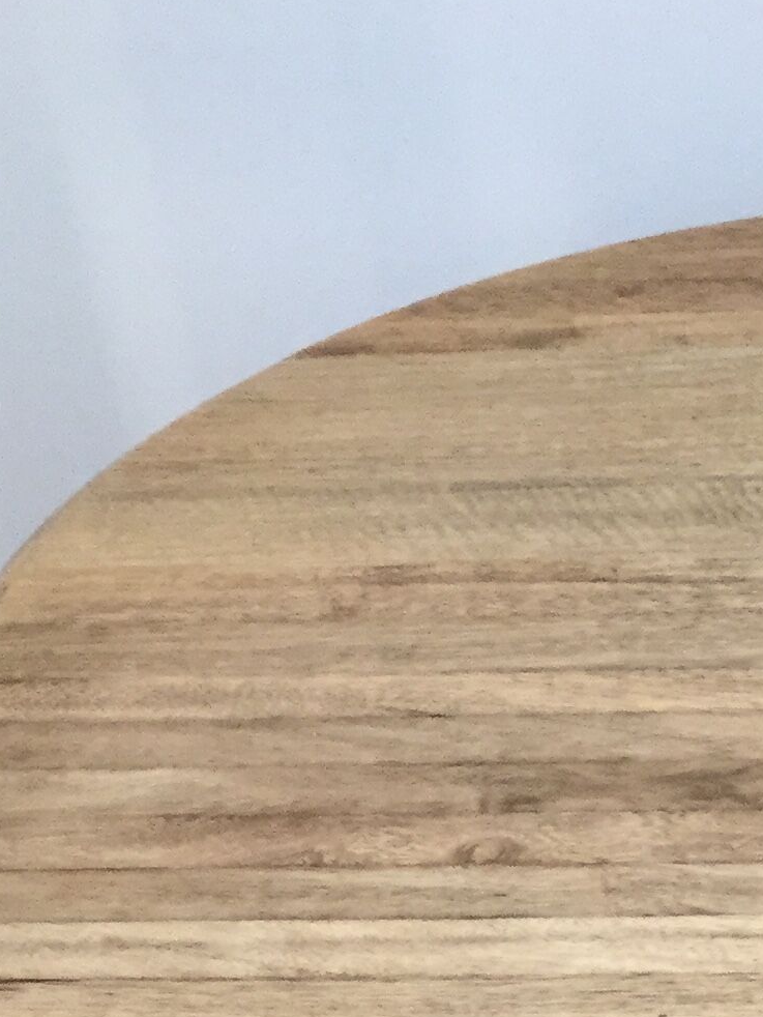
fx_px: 3026
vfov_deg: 17.4
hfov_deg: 14.0
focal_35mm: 103
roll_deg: +4.5
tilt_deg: -42.3
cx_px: 898
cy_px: 1479
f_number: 2.4
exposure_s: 1/33
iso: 125
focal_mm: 3.3
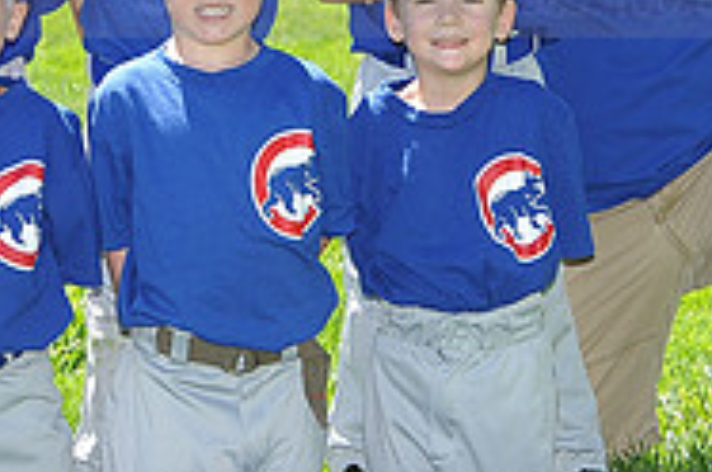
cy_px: -76
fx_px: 6436
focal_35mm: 326
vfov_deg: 4.2
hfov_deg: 6.3
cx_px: 61
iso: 200
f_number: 7.1
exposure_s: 1/250
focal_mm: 105
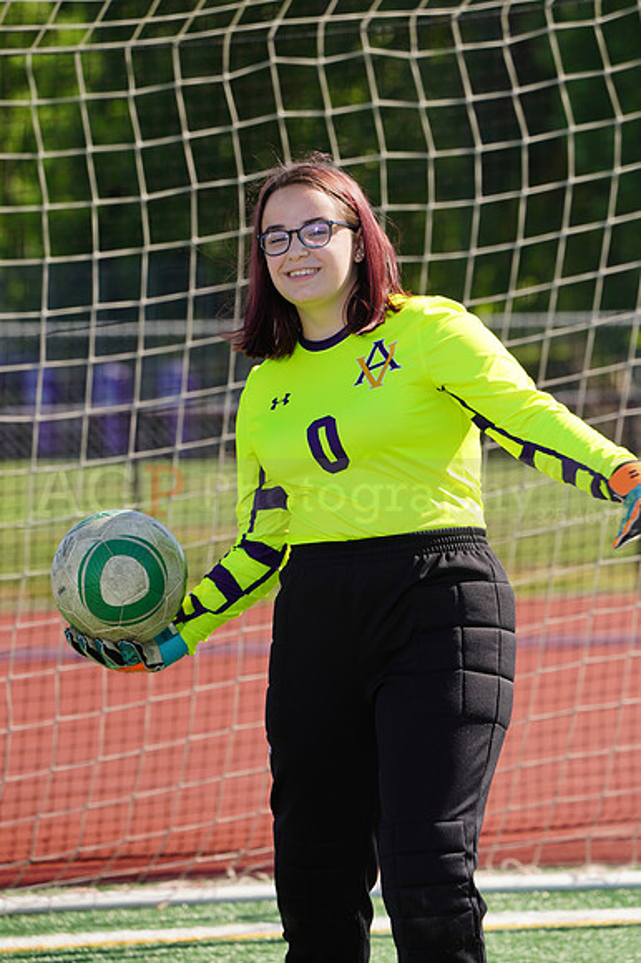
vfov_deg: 6.1
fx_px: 8984
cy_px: 482
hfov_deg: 4.1
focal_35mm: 336
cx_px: 320
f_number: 11
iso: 200
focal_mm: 336
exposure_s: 1/250
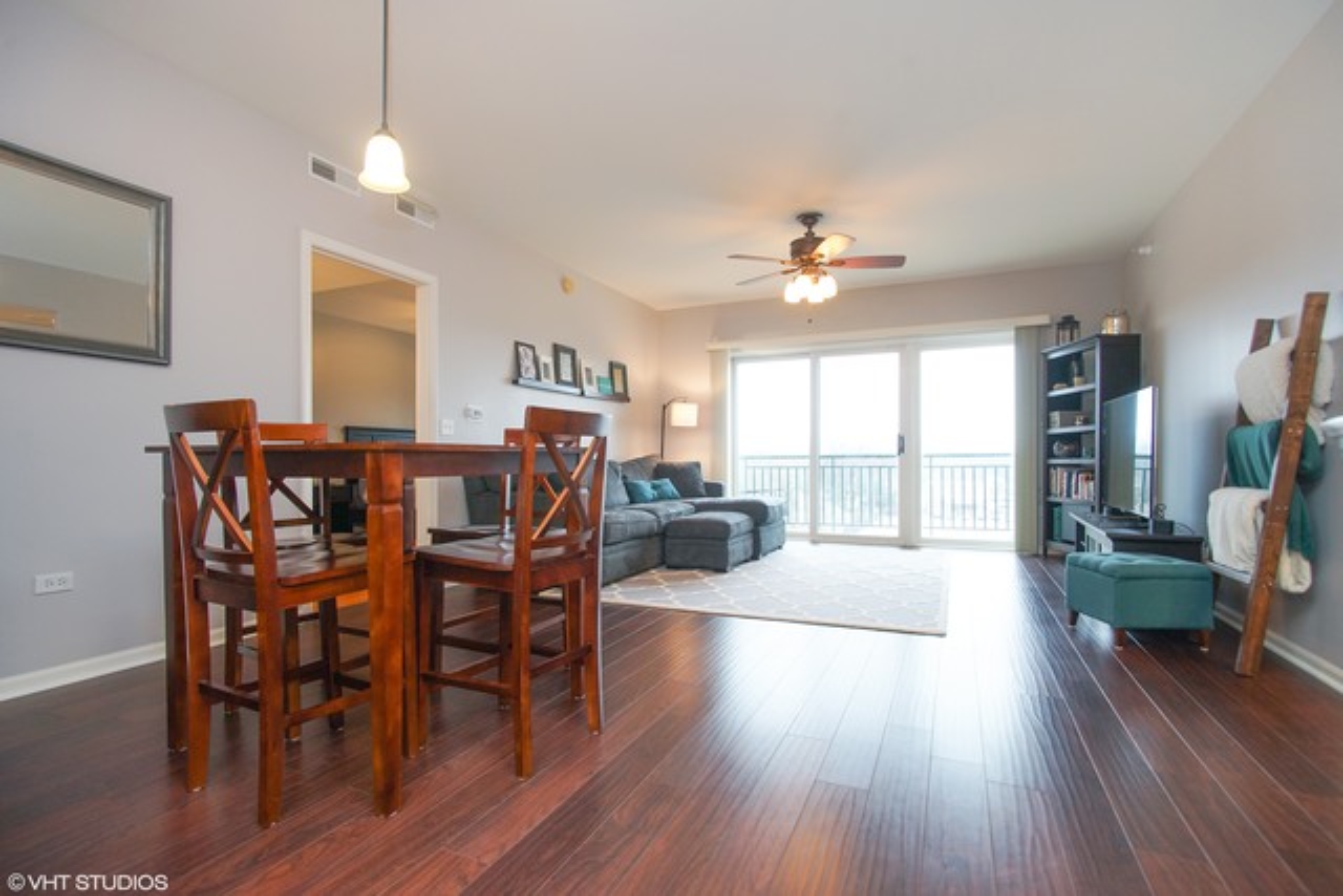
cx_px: 672
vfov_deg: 70.5
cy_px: 448
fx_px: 634
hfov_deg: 93.3
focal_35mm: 17
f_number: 8
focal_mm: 17
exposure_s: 1/8
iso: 500
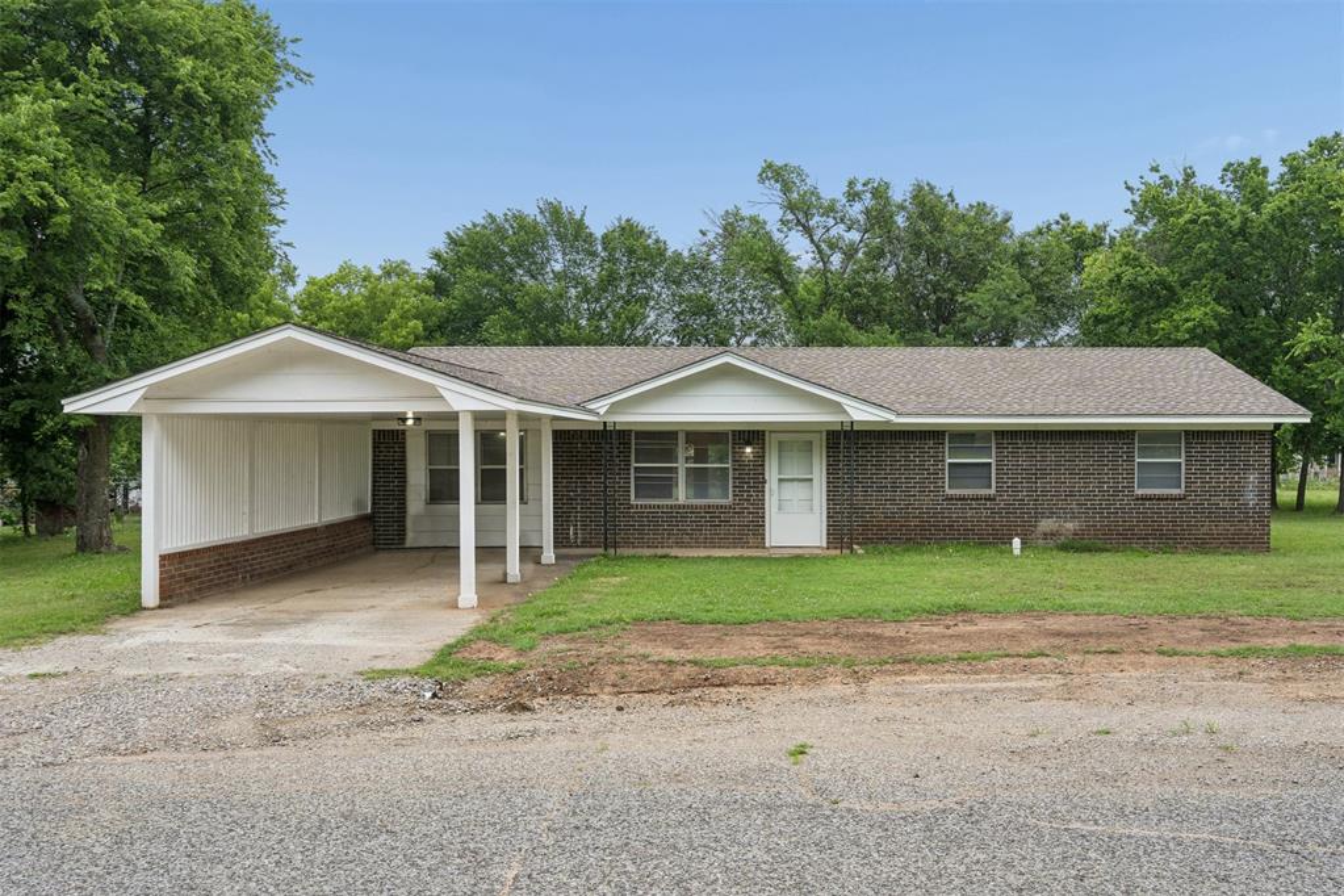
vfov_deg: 47.9
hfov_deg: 67.4
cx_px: 672
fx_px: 1008
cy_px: 448
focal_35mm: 27
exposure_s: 1/160
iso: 200
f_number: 8
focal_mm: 27
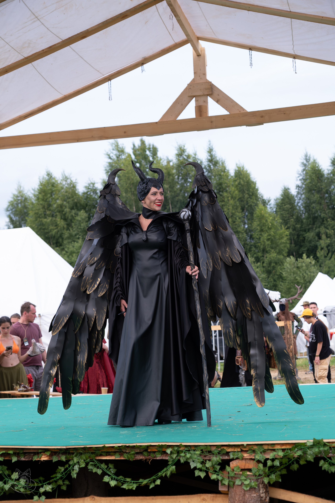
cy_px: 252
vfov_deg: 28.5
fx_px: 991
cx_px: 168
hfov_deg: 19.2
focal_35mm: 71
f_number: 3.6
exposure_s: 1/800
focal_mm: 47
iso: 320
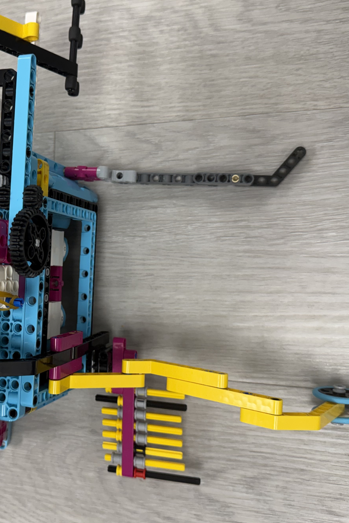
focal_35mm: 38
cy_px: 254
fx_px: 553
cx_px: 81
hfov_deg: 34.2
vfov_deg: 50.7
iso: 160
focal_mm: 6.76
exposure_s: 1/120
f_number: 1.78
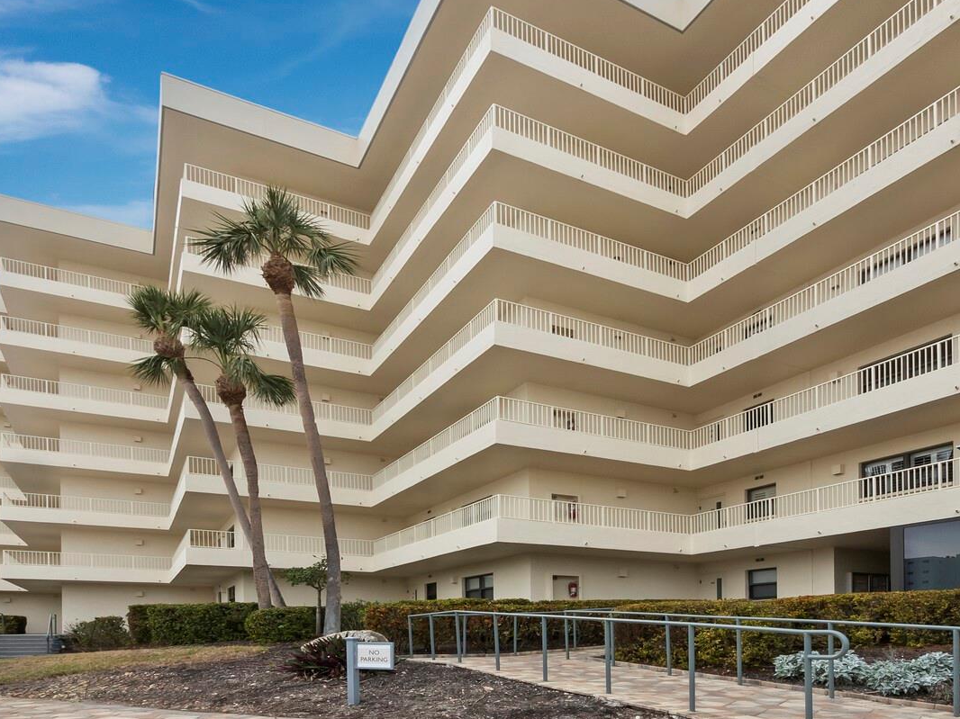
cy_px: 342
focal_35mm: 21
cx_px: 557
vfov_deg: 63.4
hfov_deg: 78.4
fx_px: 582
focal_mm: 7
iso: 400
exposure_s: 1/100
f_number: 11
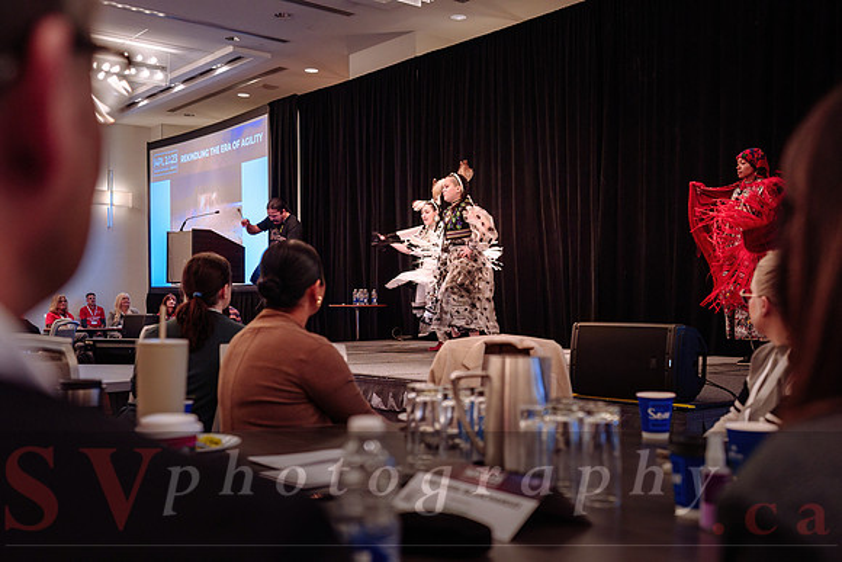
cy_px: 314
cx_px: 481
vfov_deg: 33.4
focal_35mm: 40
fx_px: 935
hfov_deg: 48.4
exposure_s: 1/100
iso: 1600
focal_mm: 35
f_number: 2.8
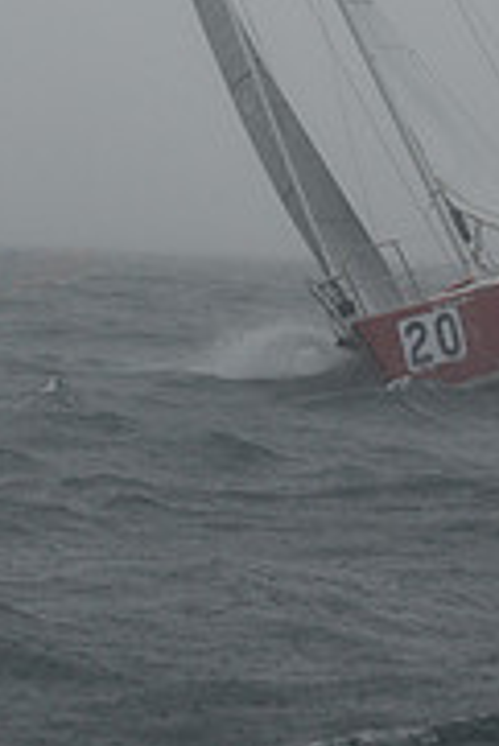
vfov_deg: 7.7
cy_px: -371
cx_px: 315
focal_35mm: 263
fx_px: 5457
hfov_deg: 5.2
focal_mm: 82
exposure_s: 1/640
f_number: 4.5
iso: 400
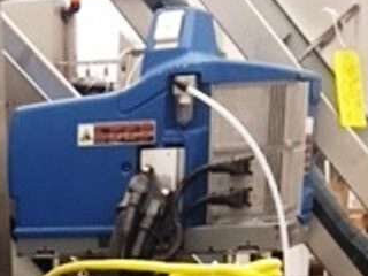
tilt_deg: -22.1
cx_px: -46
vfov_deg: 10.7
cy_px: 688
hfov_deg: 16.4
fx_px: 1233
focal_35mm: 116
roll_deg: +2.6
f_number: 2.2
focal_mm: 4.15
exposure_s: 1/15
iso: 200
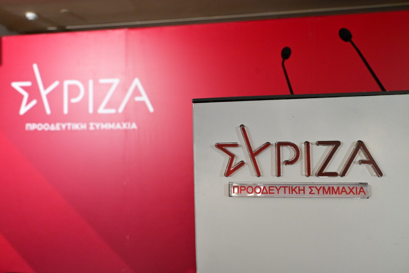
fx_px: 369
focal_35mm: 32
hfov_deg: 58.0
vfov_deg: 40.5
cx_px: 204
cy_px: 136
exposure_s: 1/400
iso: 8000
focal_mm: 32.5
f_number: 5
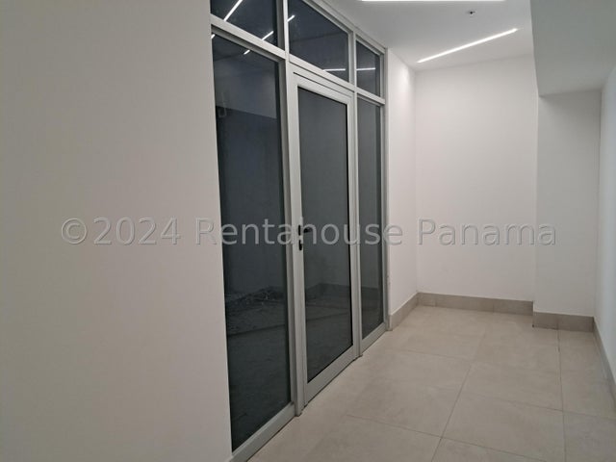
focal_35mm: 24
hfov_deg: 71.6
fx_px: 427
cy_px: 231
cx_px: 308
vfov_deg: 56.8
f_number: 1.8
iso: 500
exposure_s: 1/30
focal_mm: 5.23
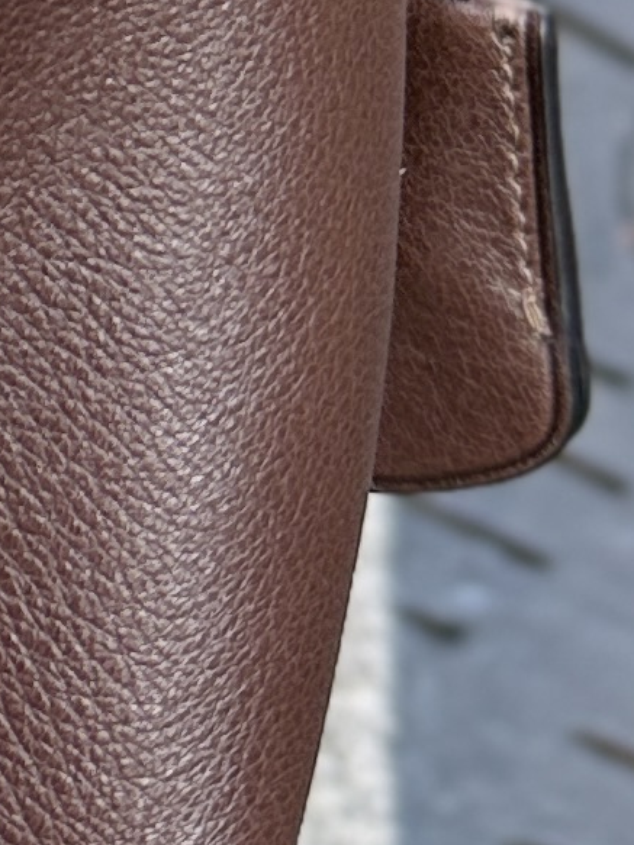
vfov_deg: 10.9
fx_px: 4055
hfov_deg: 8.0
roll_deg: +0.4
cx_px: -1098
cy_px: -820
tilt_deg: -18.4
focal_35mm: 166
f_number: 1.78
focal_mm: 6.76
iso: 100
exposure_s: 1/120
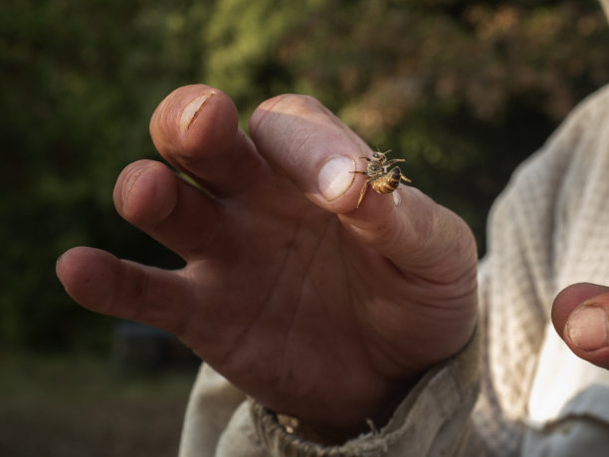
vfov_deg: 23.7
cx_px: 304
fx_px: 1091
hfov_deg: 31.2
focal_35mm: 62
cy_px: 228
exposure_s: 1/125
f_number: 5.6
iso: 400
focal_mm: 31
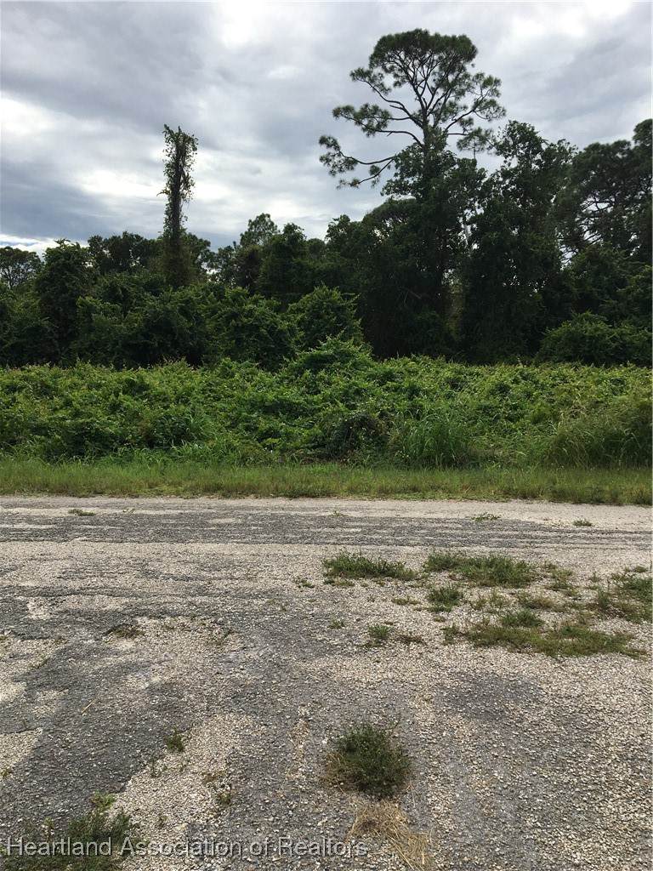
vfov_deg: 61.7
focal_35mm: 29
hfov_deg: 48.2
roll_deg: -2.0
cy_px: 436
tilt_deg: -2.8
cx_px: 326
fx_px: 729
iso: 25
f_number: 2.2
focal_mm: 4.15
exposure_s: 1/1972
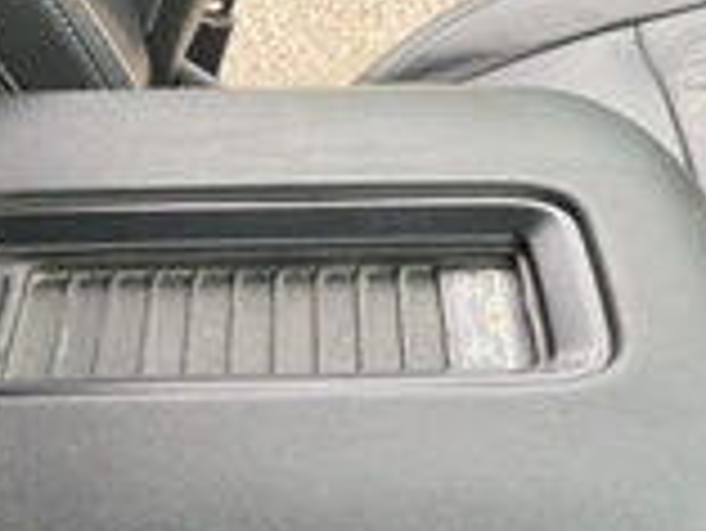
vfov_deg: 19.4
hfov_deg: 26.3
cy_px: 508
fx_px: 1510
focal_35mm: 74
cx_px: 364
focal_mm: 3
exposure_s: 1/74
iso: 64
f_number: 1.8
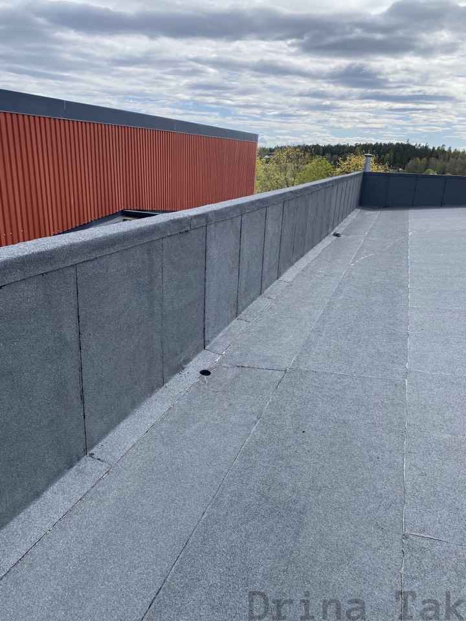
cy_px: 310
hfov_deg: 53.1
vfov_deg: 67.3
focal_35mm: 26
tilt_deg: -17.6
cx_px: 233
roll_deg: -2.5
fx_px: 467
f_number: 1.8
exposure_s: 1/2890
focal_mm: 4.25
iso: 32
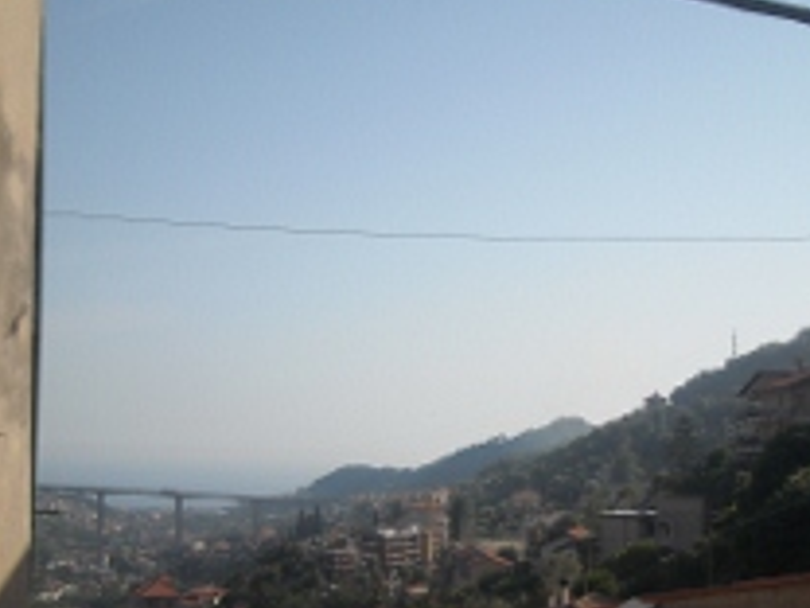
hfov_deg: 32.7
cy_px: 454
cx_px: 460
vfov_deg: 24.5
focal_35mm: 59
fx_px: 1381
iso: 64
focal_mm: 5.7
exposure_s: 1/369
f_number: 5.6
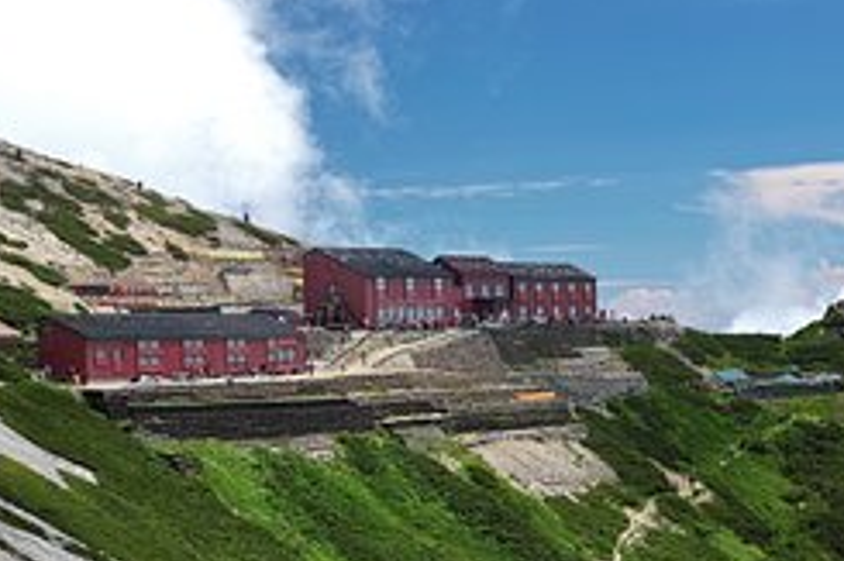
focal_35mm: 94
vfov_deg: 14.5
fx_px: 2202
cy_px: 401
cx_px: 348
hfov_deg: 21.7
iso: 200
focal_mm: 30
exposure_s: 1/250
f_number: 5.6
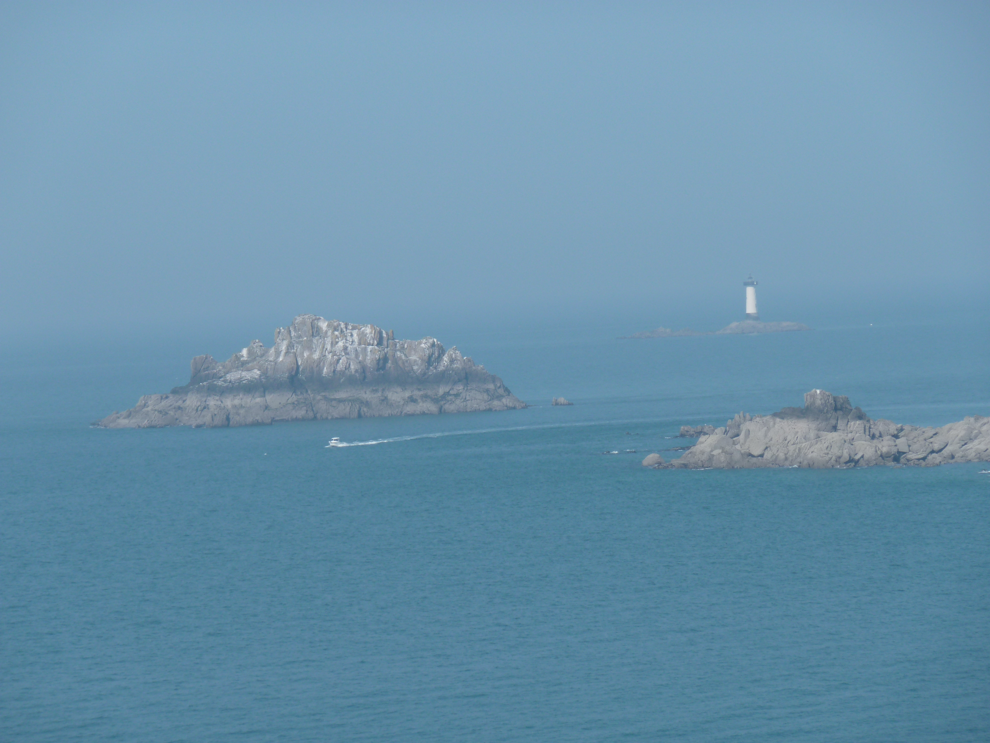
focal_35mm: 182
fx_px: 5205
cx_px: 495
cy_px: 372
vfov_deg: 8.2
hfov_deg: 10.9
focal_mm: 29.9
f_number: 5
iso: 80
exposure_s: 1/500
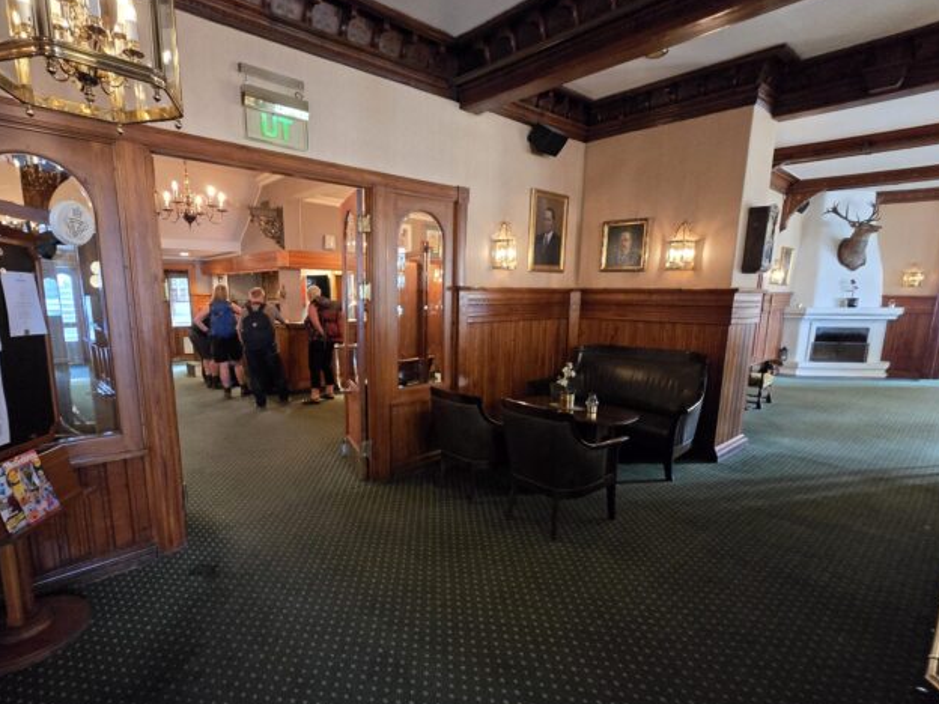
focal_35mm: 16
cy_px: 390
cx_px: 429
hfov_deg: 94.3
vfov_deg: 77.9
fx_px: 434
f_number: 2.2
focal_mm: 2.2
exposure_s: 1/50
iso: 1600
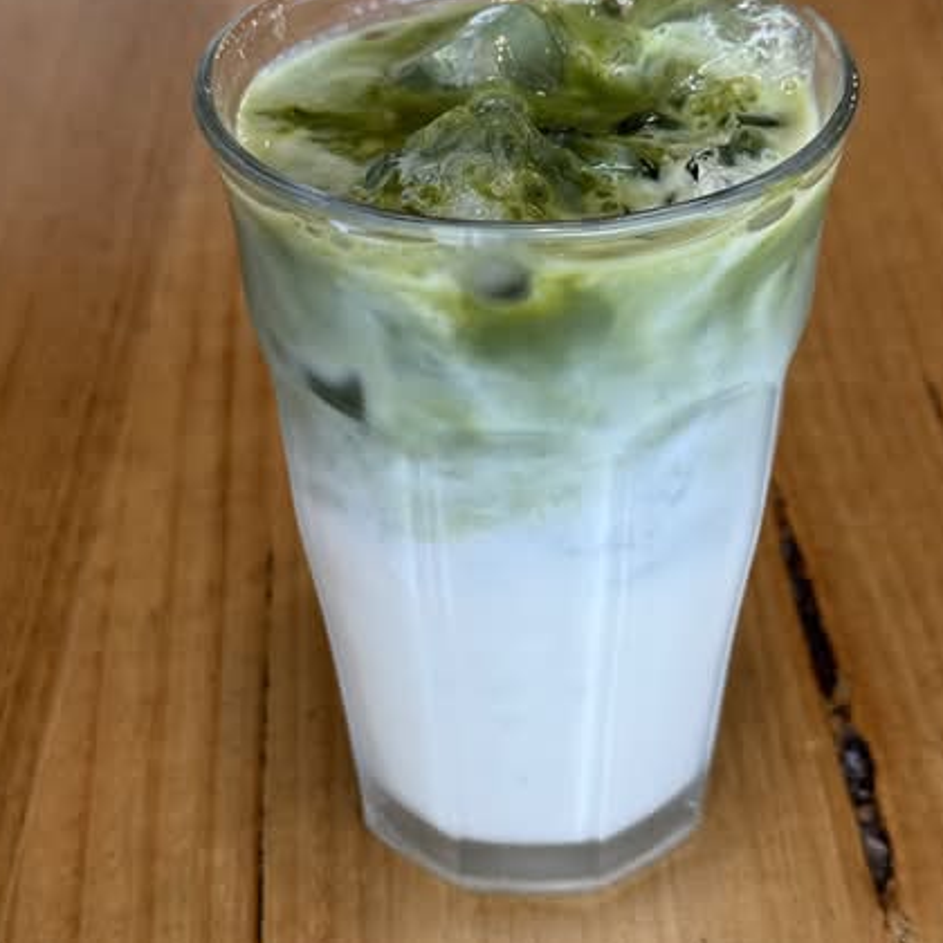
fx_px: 2281
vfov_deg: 23.4
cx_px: 552
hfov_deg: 23.3
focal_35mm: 74
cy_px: 432
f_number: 1.78
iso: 80
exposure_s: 1/100
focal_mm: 6.76
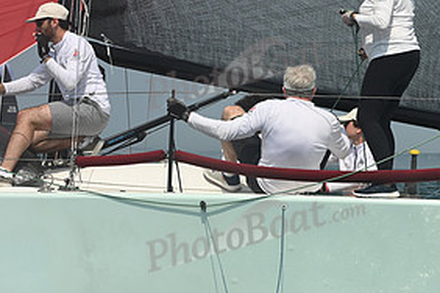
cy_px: 129
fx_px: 1760
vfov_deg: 9.5
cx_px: 448
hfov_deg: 14.0
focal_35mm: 144
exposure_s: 1/1250
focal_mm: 70
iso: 320
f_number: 10
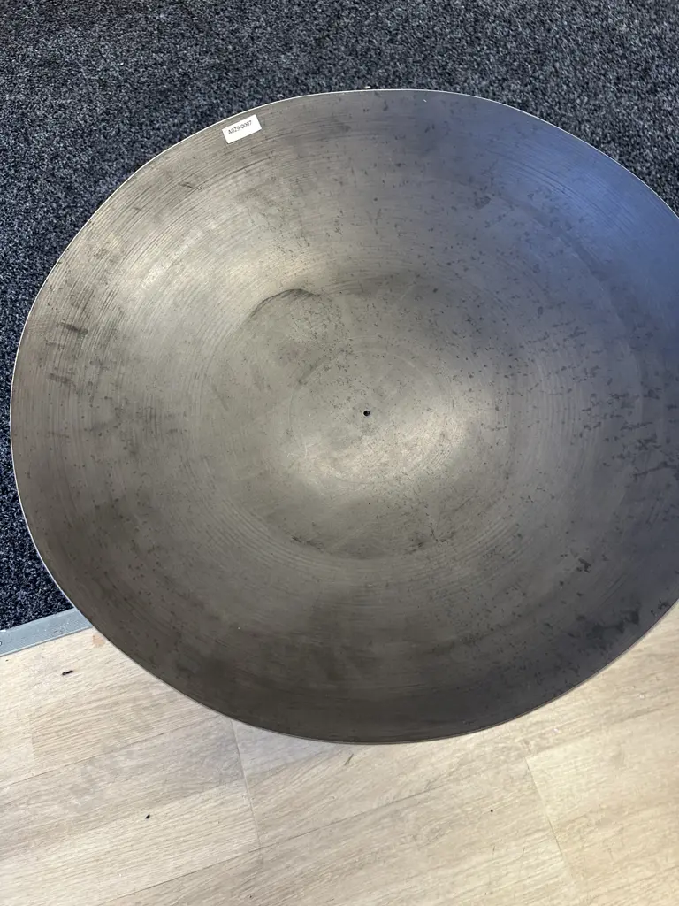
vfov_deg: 71.6
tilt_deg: -67.1
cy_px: 453
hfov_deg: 56.8
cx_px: 340
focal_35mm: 24
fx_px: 628
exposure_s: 1/50
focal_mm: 6.86
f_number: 1.78
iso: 200
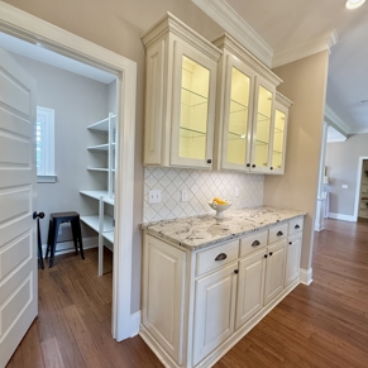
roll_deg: -3.9
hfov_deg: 83.2
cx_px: 216
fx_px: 204
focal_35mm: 17
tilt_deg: -2.6
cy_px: 187
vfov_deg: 84.0
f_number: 2.2
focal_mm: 2.22
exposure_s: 1/120
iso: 160
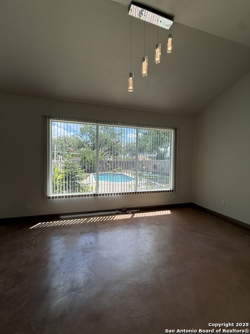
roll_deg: -0.5
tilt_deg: -0.9
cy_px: 167
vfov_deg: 102.1
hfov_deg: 85.7
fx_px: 135
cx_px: 125
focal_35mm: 14
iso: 64
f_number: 2.2
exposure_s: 1/679
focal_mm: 2.22
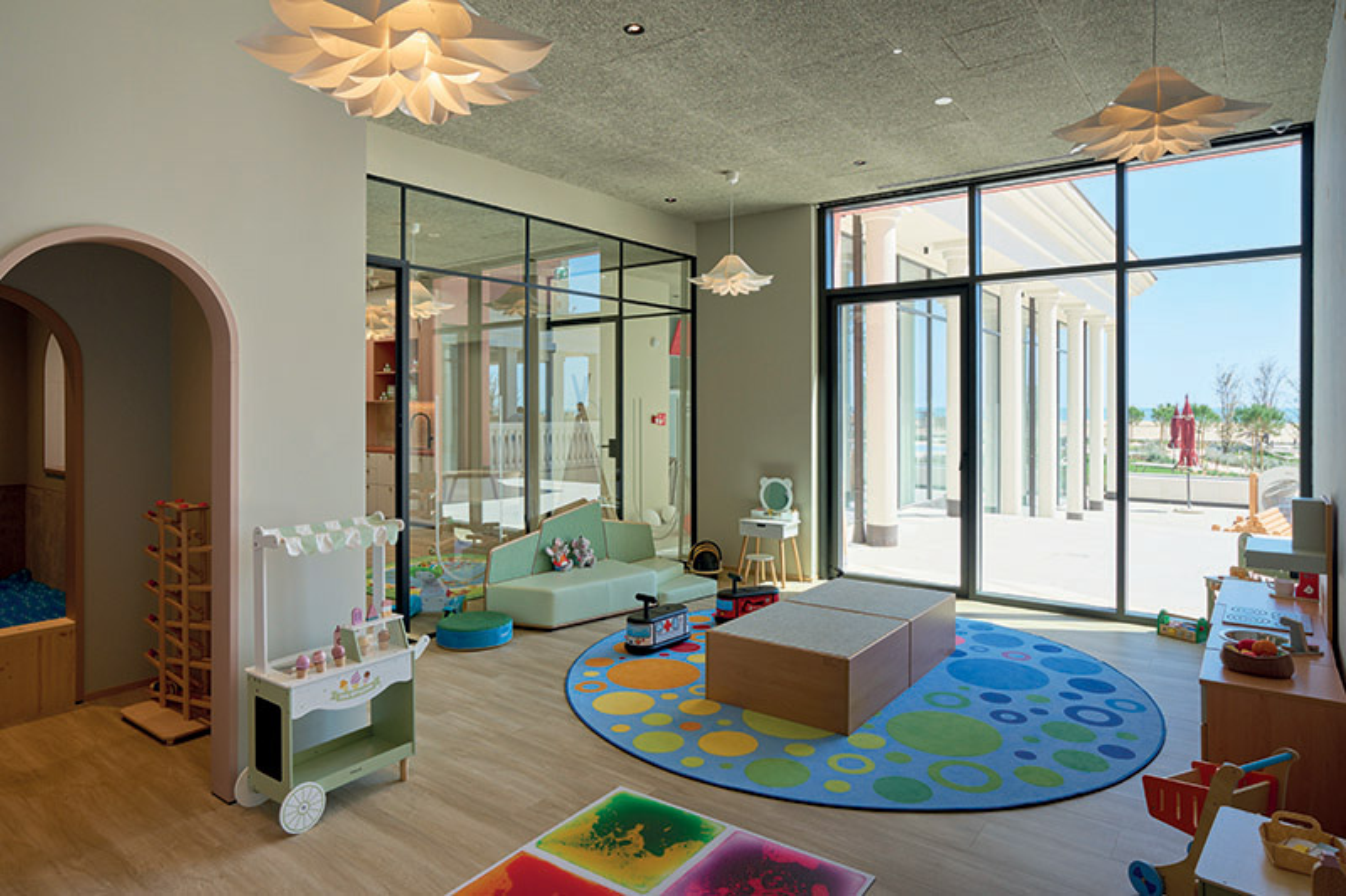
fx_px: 748
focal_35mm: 20
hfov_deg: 84.0
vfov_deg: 61.9
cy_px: 448
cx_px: 673
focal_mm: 20
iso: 100
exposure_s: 1/400
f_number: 9
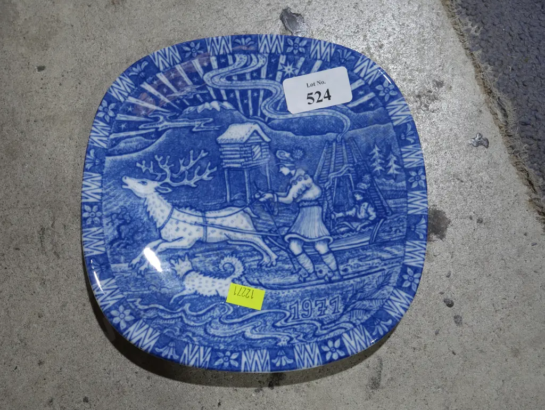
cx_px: 272
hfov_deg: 38.2
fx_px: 788
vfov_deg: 29.1
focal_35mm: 50
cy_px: 205
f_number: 5.3
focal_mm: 25
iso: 320
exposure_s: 1/60
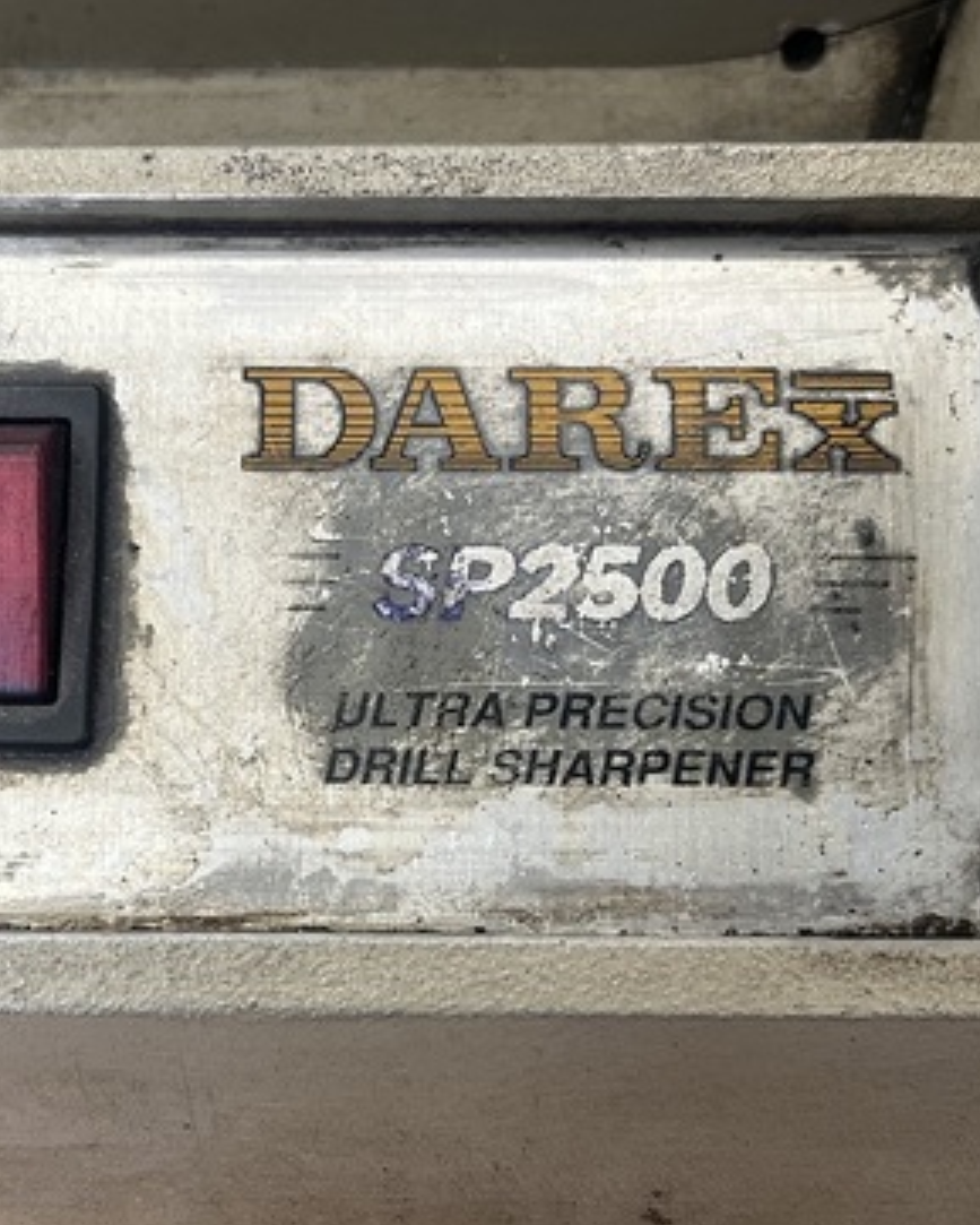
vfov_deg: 41.0
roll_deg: +0.8
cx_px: 353
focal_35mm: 45
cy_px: 702
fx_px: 1631
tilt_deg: -44.1
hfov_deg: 33.2
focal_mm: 5.1
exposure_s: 1/108
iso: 125
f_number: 1.6
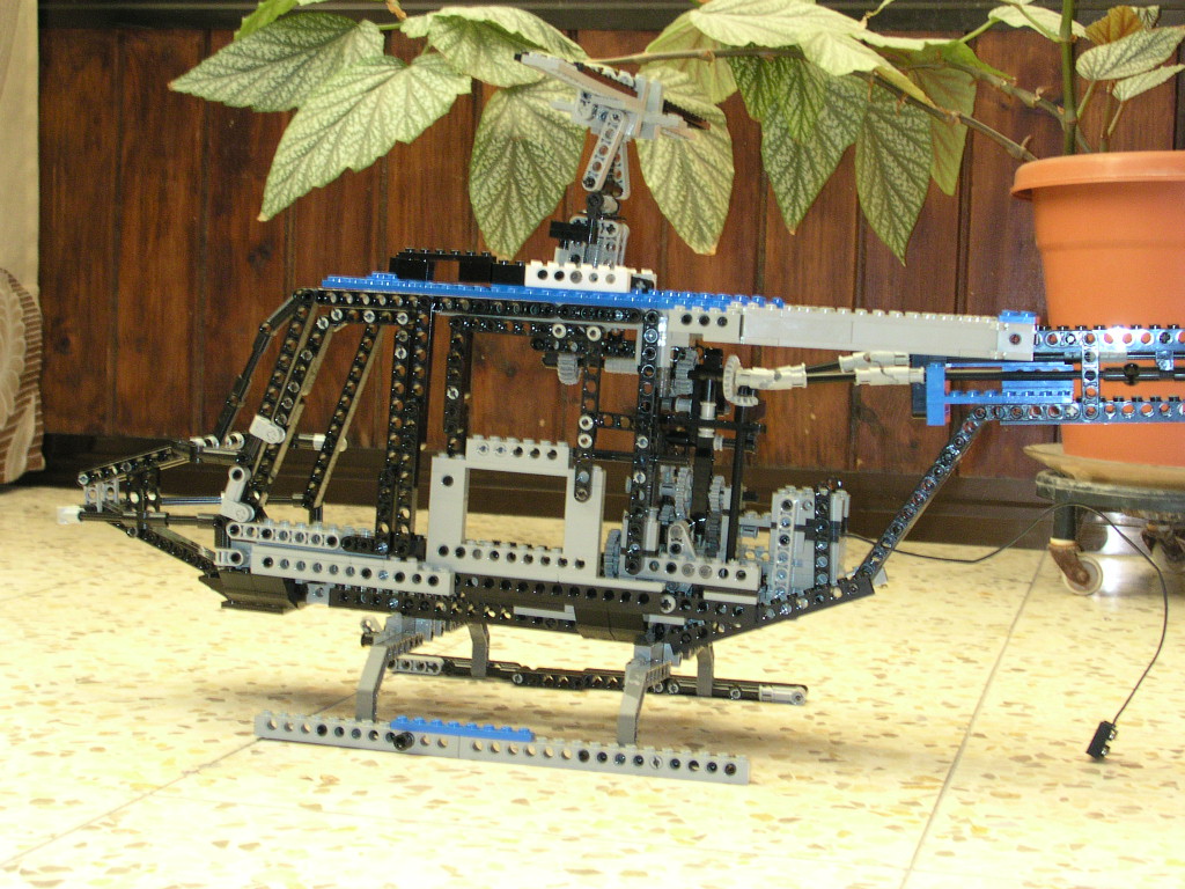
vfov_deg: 22.9
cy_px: 444
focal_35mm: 64
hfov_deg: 30.3
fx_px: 2191
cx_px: 592
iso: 200
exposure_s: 1/3.6
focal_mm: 9.7
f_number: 3.5
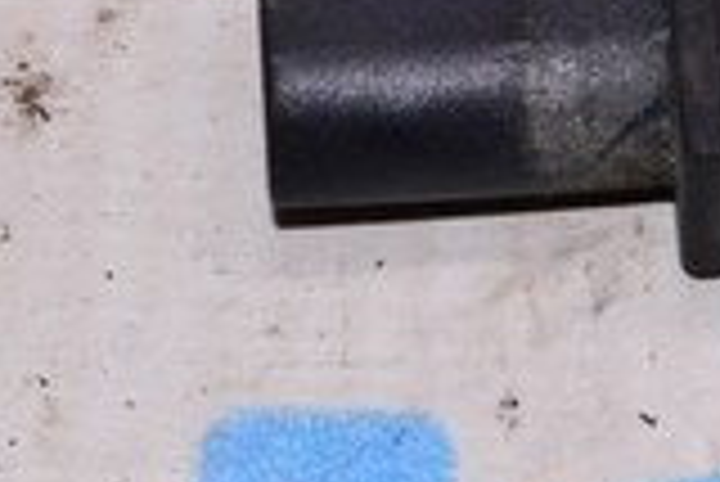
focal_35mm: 335
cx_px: 1359
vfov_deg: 4.1
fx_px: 6710
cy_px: 173
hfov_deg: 6.0
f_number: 8
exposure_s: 1/200
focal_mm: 35
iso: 1600
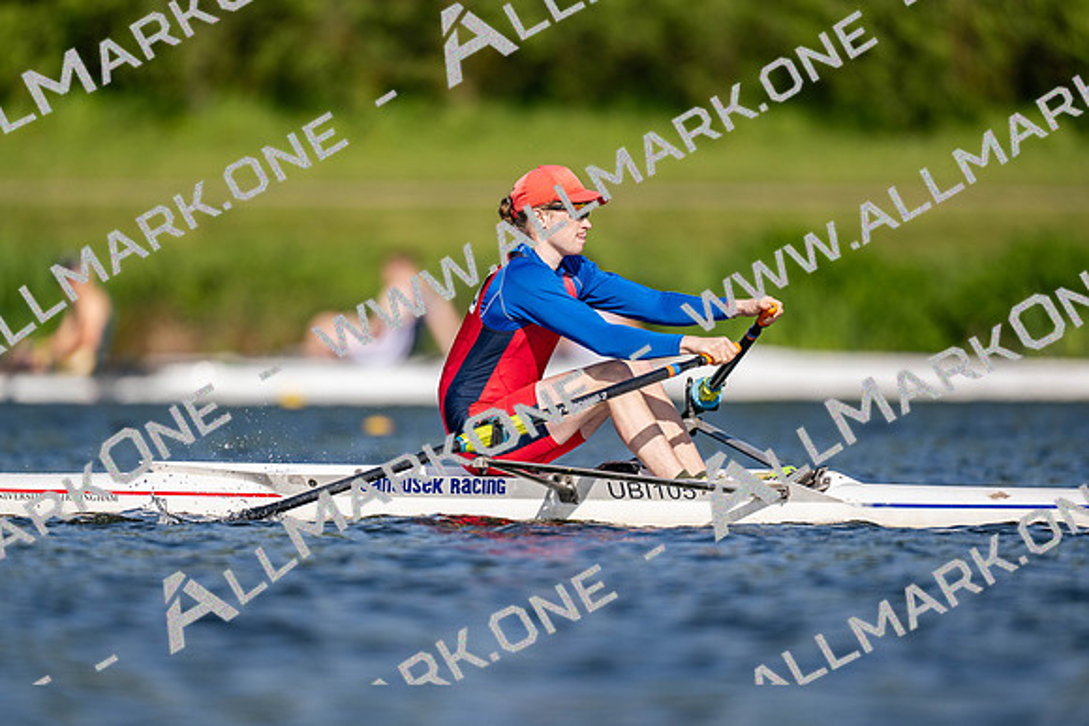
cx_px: 544
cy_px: 363
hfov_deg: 3.4
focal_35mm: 600
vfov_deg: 2.3
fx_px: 18153
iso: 180
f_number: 4
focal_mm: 600
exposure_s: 1/2500
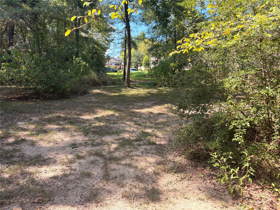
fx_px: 210
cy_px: 105
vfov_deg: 53.1
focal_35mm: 26
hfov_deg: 67.3
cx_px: 140
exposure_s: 1/660
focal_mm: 5.96
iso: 64
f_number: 1.6
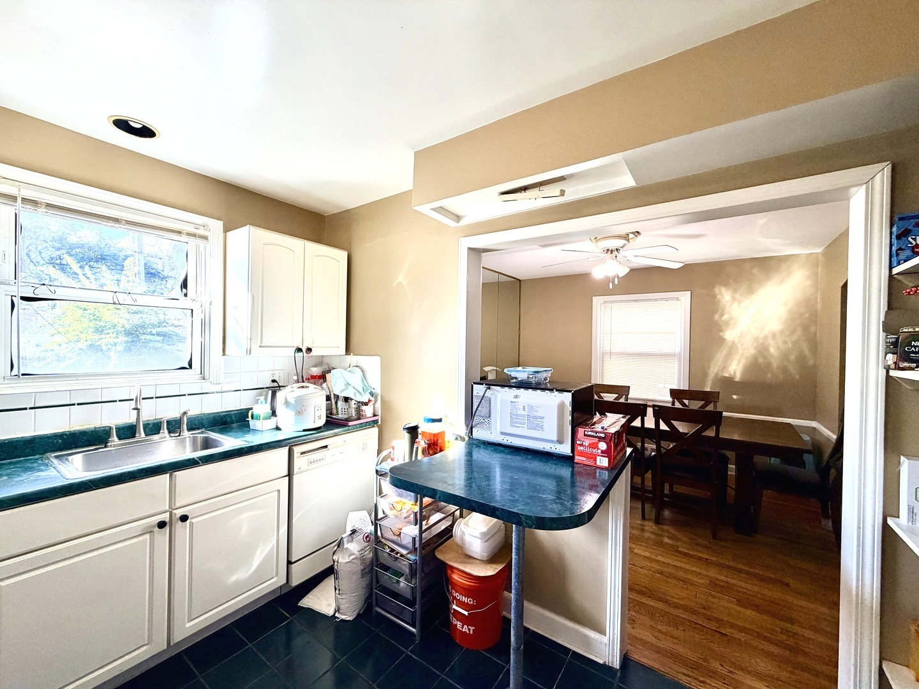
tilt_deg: +0.0
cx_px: 460
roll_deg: +0.1
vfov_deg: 85.7
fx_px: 372
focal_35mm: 14
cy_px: 344
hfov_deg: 102.1
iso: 100
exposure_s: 1/120
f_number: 2.2
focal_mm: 2.22
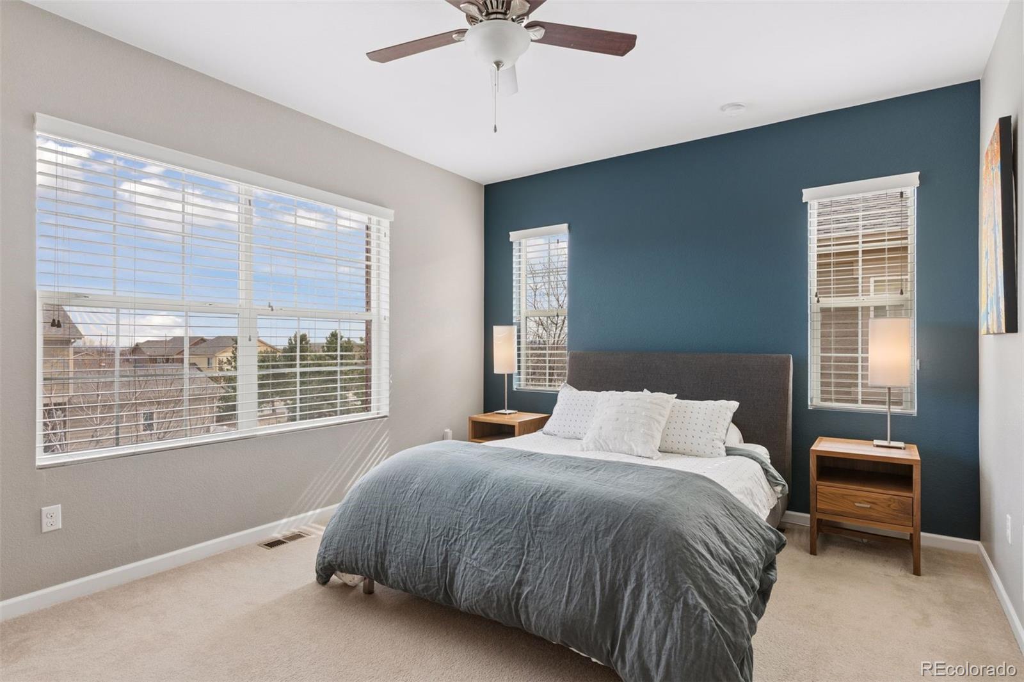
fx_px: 540
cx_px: 512
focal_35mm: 19
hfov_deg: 86.9
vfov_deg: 64.5
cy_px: 341
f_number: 9
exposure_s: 1/80
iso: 400
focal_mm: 19
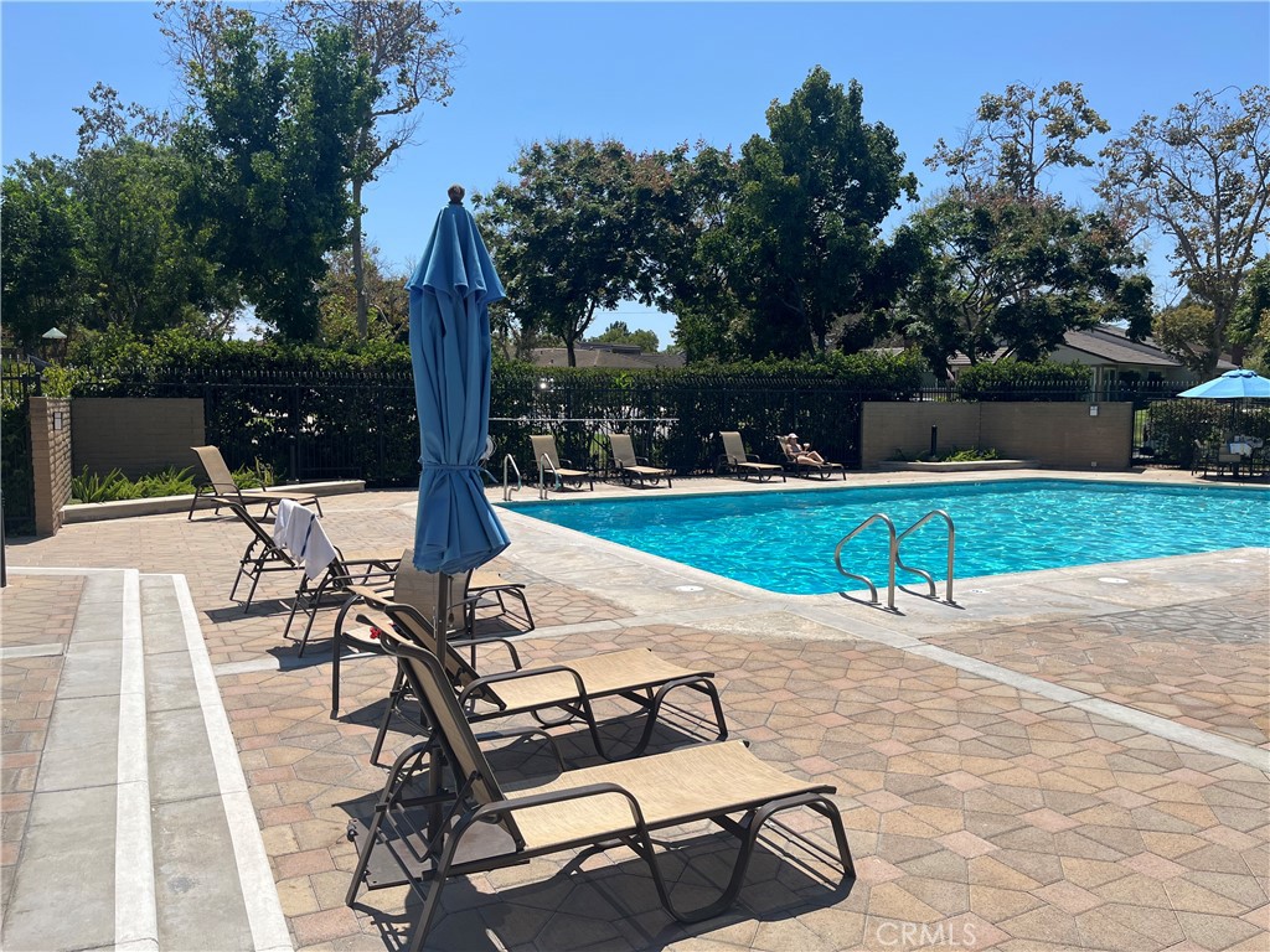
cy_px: 476
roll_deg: +0.5
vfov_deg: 53.1
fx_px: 954
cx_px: 635
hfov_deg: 67.3
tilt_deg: -4.8
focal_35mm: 26
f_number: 1.6
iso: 50
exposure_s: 1/4651
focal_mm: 5.1
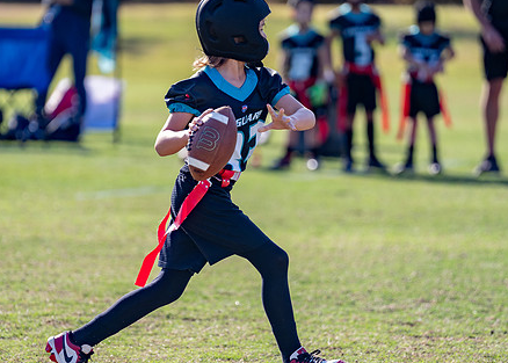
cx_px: 226
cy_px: 177
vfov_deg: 4.6
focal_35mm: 314
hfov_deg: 6.4
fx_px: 4531
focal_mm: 185
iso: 100
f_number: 2.8
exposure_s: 1/1000
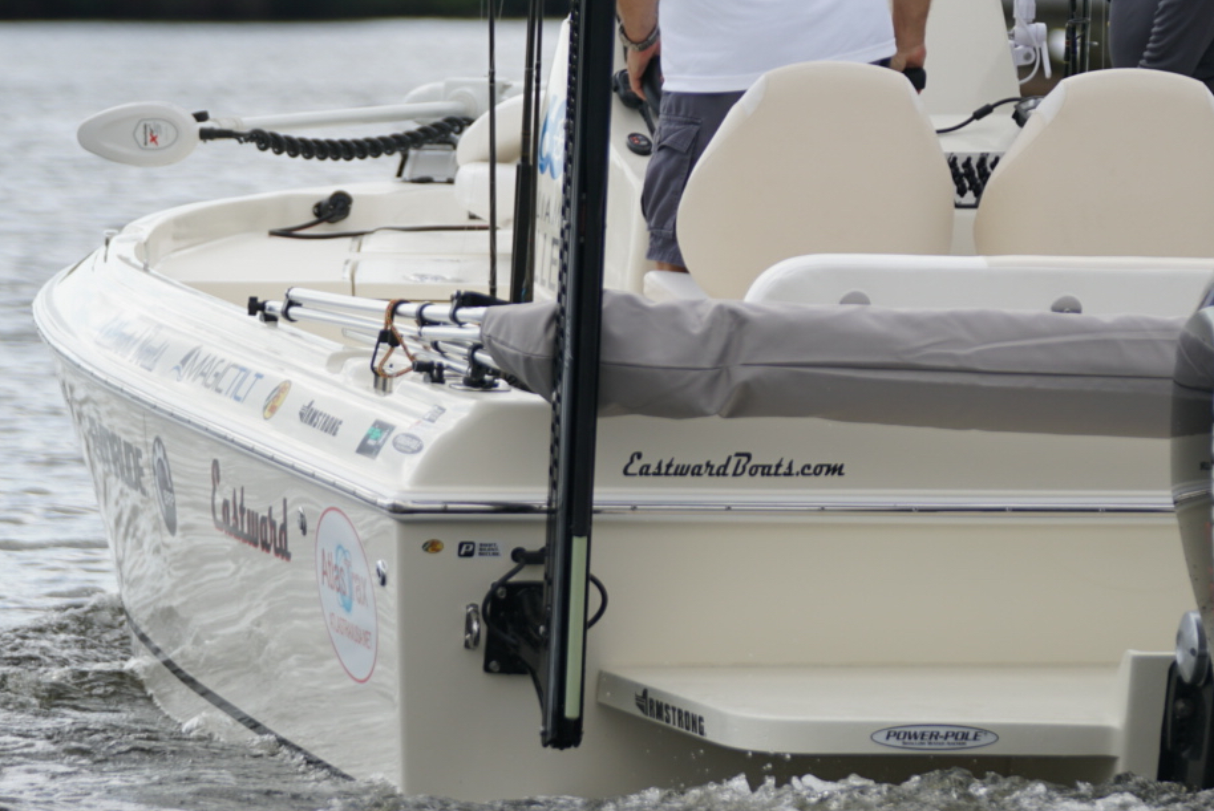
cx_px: 830
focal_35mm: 382
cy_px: 102
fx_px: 12892
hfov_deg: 5.4
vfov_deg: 3.6
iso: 100
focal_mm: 144
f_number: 2.8
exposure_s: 1/1600
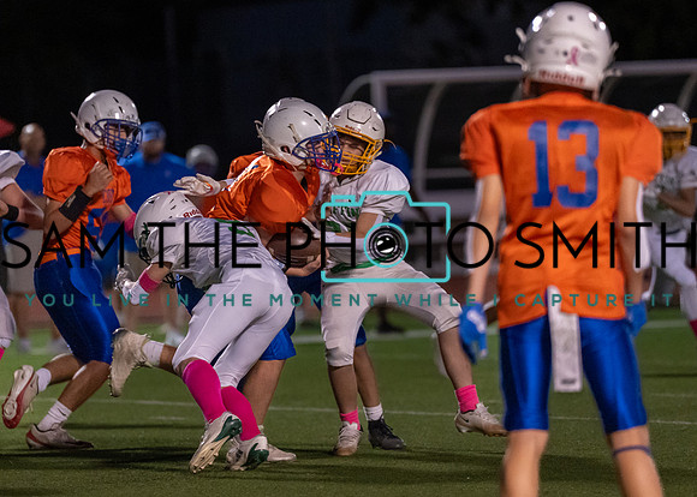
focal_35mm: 357
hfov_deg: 5.6
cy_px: 252
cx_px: 282
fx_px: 7073
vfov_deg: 4.0
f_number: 2.8
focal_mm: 200
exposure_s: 1/1000
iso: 3200
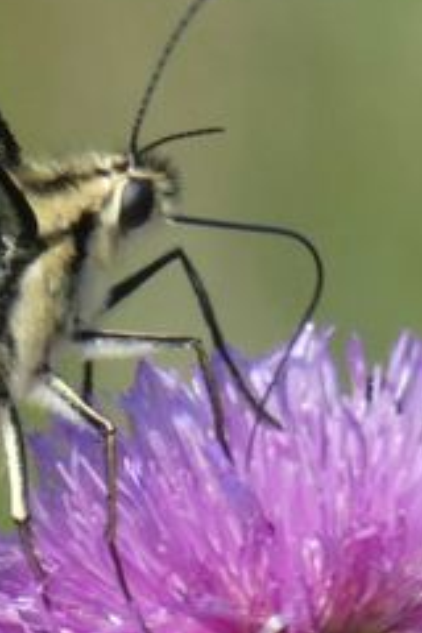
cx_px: -165
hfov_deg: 0.9
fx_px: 26865
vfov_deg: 1.3
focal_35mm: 1528
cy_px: 256
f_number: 5.6
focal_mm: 74
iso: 80
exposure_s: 1/125
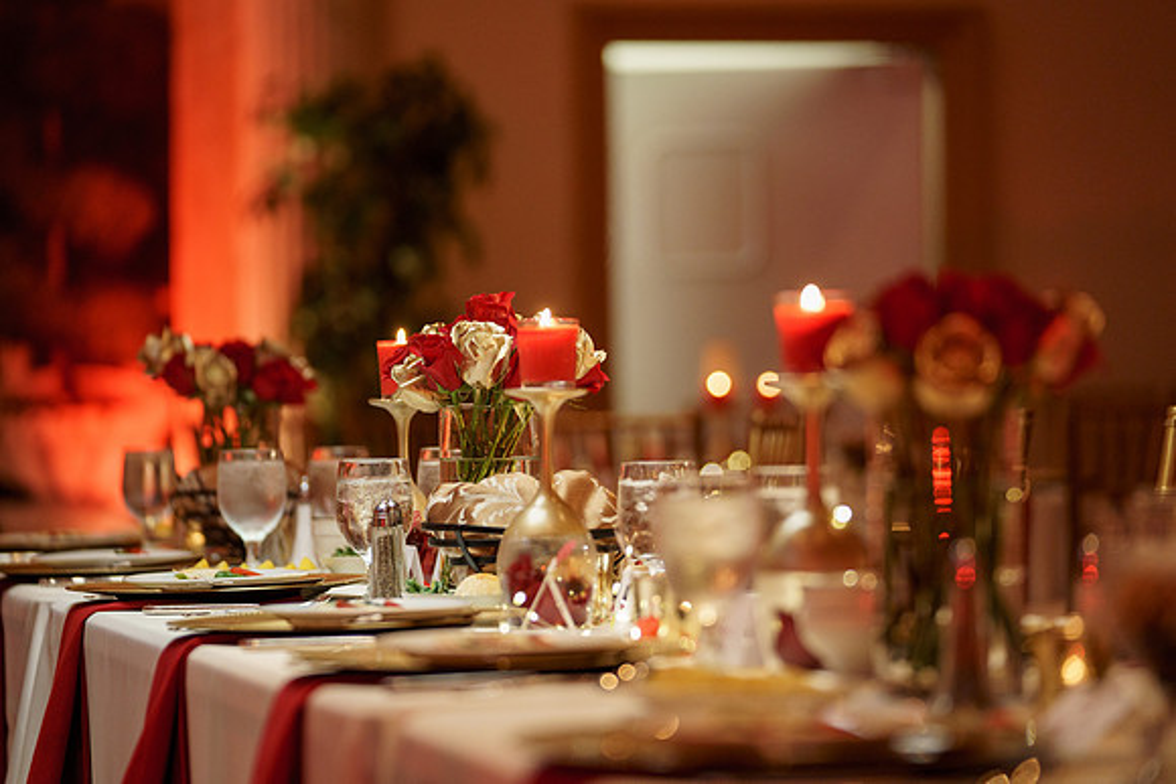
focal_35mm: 128
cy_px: 392
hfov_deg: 16.0
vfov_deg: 10.7
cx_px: 582
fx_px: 4193
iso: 2000
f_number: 2.8
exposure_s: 1/100
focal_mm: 126
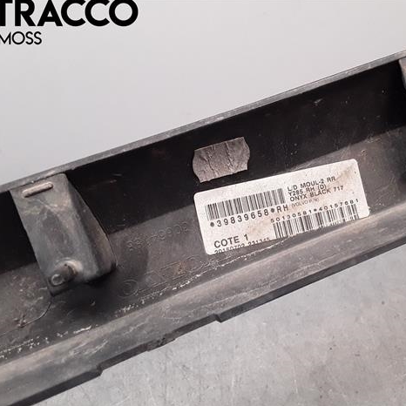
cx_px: 249
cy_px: 206
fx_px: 451
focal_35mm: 34
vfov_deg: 48.4
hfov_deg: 48.1
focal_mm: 2.91
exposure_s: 1/107
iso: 100
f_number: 1.9
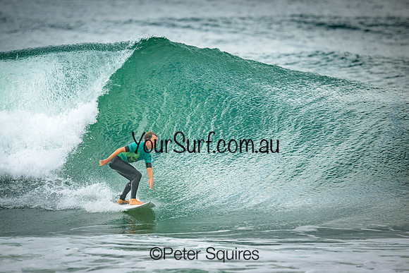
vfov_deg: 1.7
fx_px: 9091
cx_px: 204
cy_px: 136
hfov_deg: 2.6
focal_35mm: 800
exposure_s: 1/2000
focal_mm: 800
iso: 400
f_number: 6.3
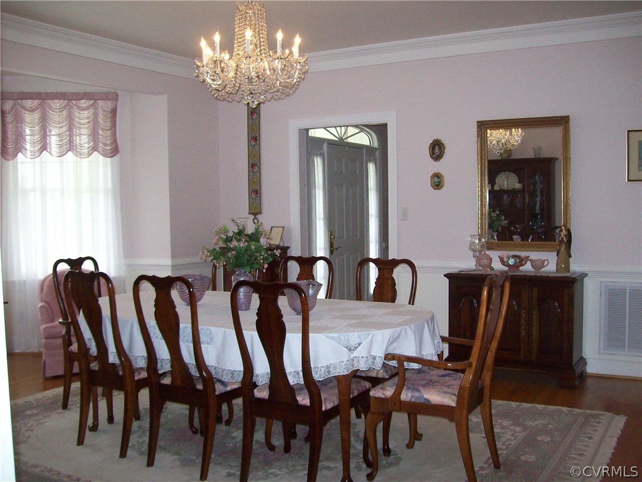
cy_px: 241
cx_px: 321
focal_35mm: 36
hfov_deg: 51.4
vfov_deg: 39.7
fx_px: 668
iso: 200
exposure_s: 1/64
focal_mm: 6
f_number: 2.7
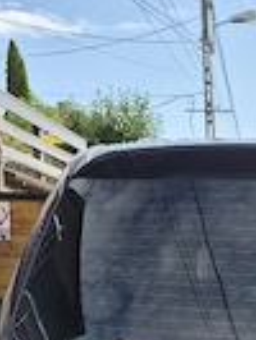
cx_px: 333
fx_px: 679
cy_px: 427
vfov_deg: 24.9
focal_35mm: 69
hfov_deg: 19.7
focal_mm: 5.4
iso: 80
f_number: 1.8
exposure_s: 1/5000
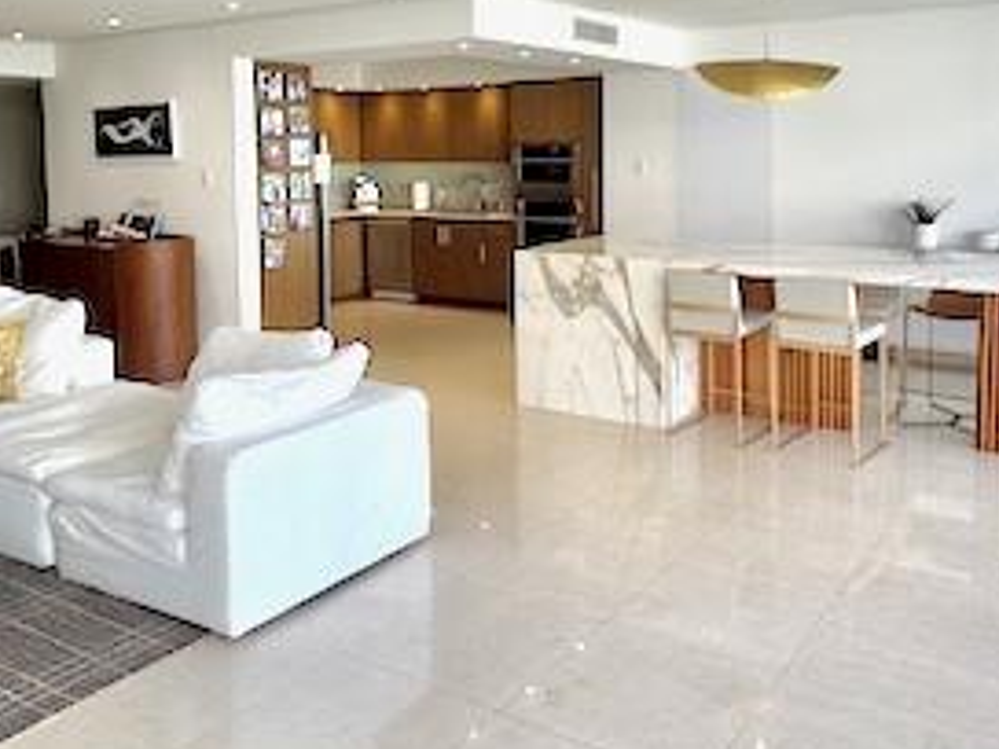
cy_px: 209
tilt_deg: -3.5
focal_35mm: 33
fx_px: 952
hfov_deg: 55.2
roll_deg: +0.7
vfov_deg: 41.9
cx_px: 555
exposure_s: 1/142
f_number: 2.2
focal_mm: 2.22
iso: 40
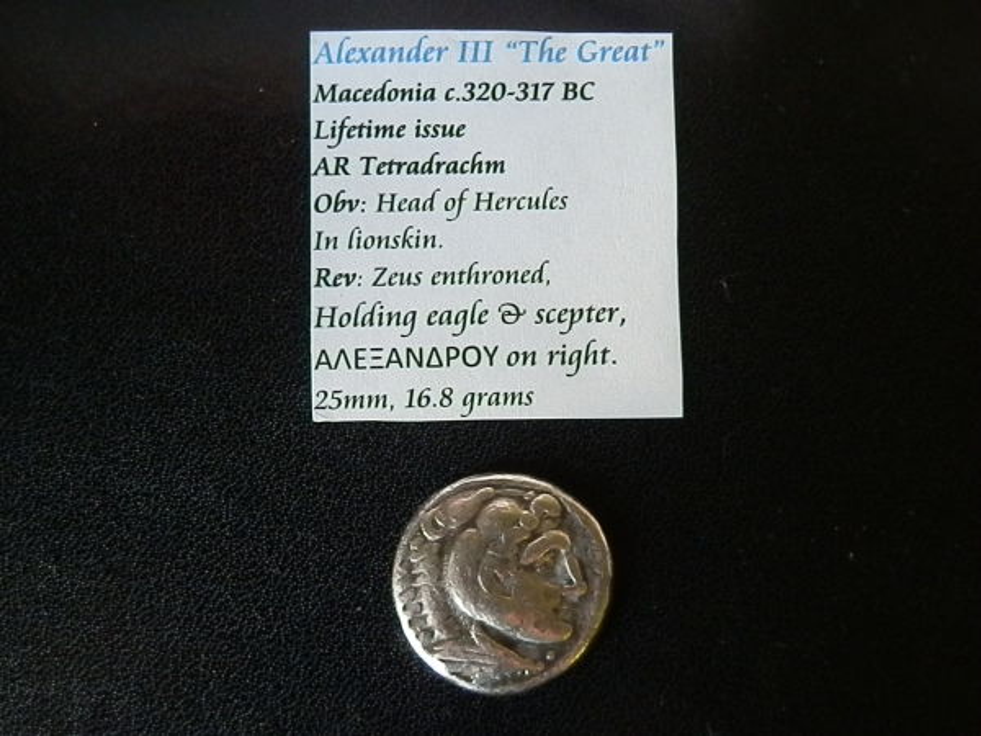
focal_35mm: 61
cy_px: 368
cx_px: 490
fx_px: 1729
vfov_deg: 24.0
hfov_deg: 31.7
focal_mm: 10.99
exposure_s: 1/40
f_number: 3.7
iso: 1000
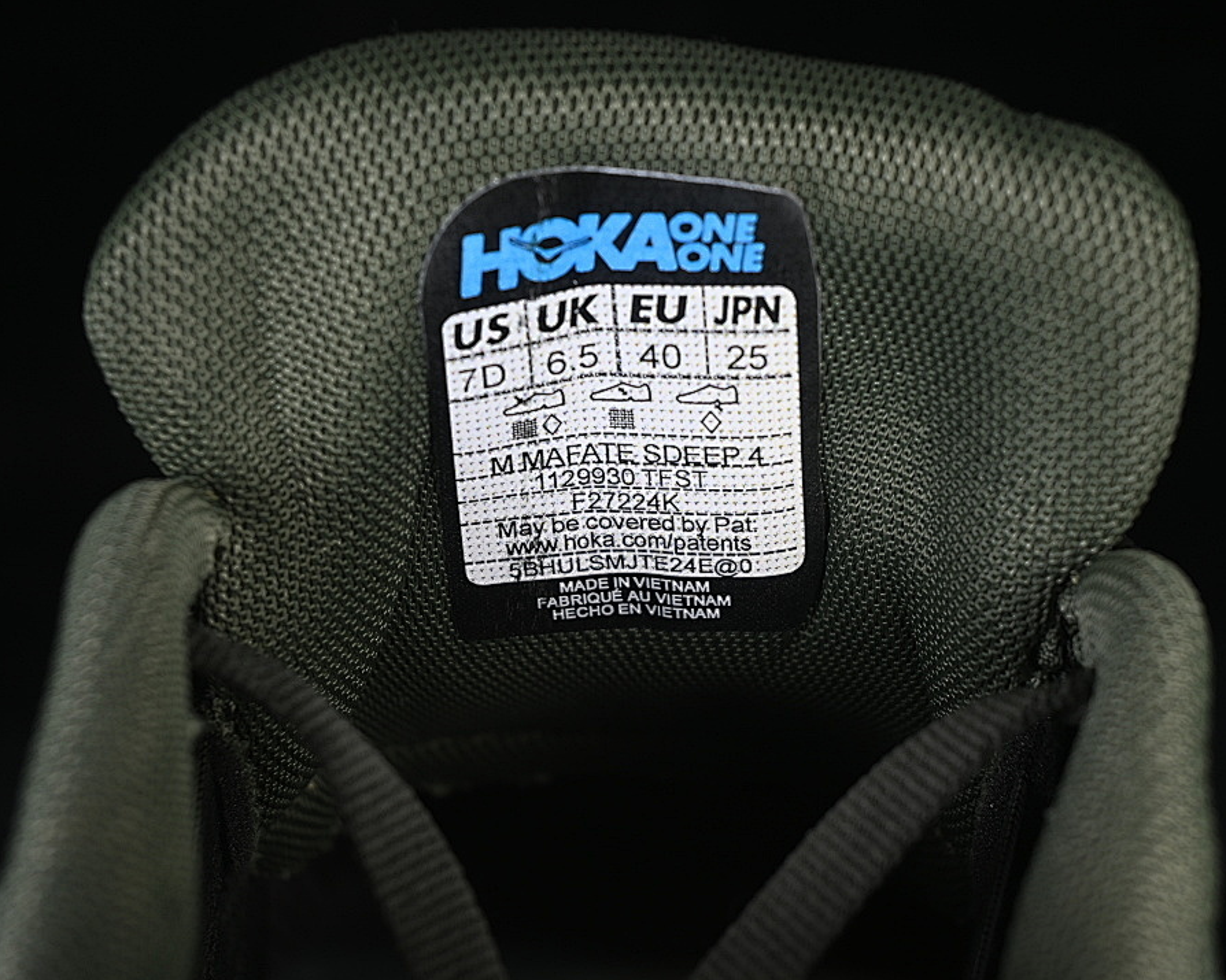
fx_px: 3084
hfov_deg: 22.5
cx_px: 647
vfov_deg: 18.1
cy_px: 489
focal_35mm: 85
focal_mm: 50
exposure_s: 1/50
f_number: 6.3
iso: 160
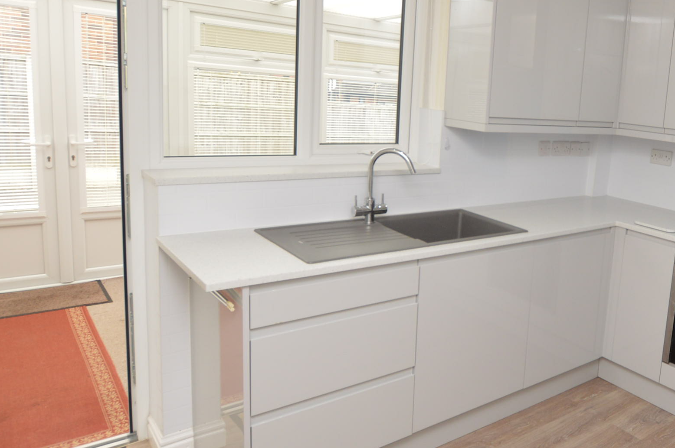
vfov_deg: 44.7
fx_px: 543
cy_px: 186
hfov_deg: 58.9
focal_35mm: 29
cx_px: 537
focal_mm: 10
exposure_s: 1/125
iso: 360
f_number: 5.6
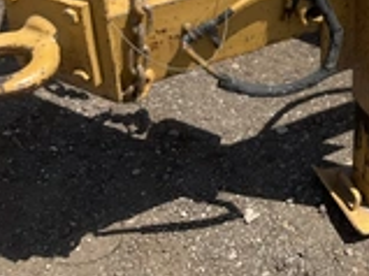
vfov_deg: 19.3
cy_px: -23
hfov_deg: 25.0
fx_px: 778
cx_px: 395
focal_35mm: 73
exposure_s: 1/1451
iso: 25
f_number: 1.8
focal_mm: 3
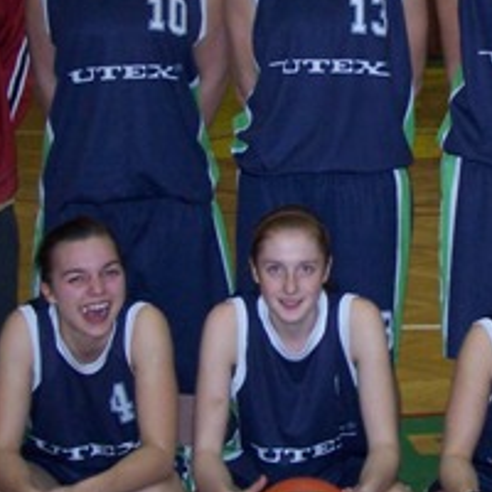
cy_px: 204
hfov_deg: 12.7
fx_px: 2187
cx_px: 497
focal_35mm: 136
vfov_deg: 12.8
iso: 140
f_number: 3
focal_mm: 8
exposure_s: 1/60
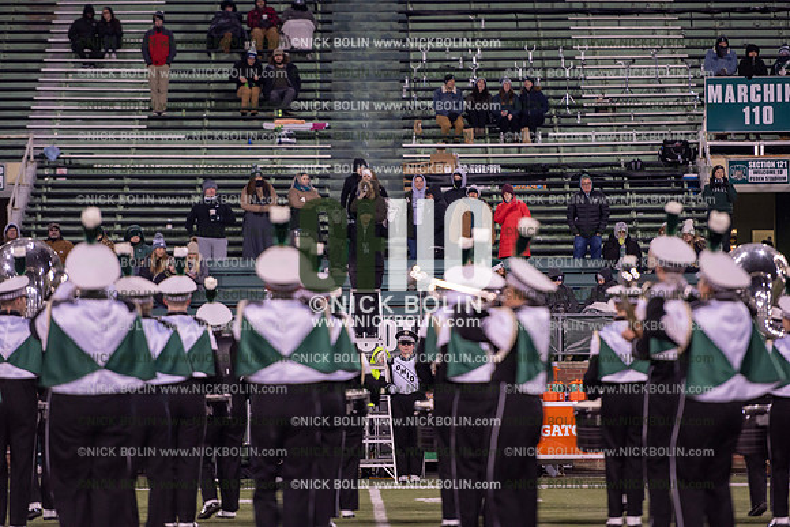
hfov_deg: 10.3
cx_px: 395
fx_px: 4390
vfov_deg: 6.9
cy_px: 264
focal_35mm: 200
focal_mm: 200
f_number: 2.8
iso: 2500
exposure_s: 1/1250
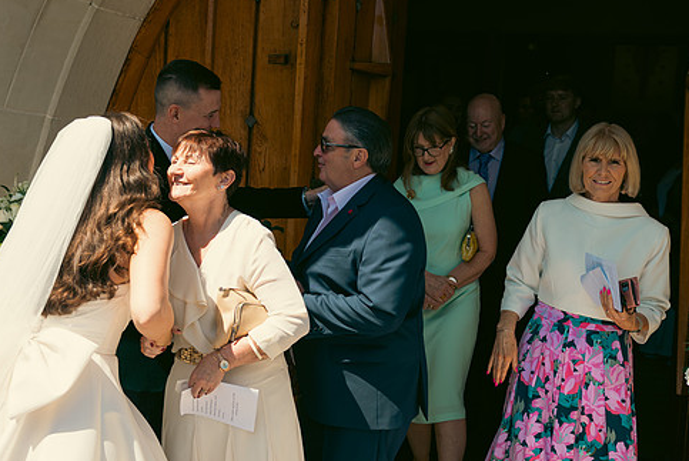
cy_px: 209
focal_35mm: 48
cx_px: 325
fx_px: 919
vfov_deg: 28.1
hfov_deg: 41.1
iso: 100
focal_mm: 40
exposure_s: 1/800
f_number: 3.5
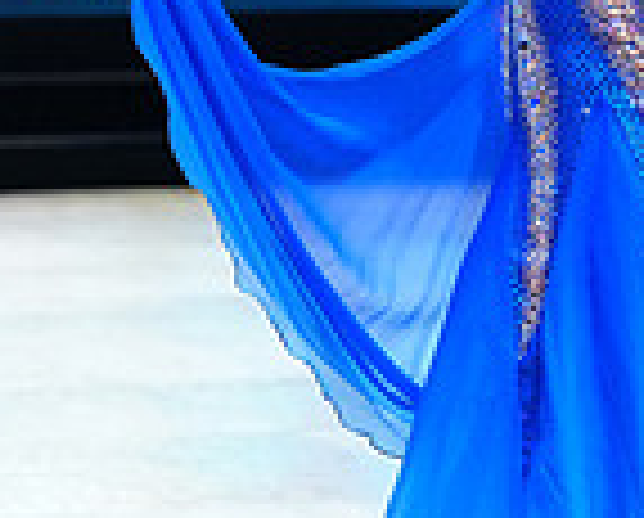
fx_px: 5080
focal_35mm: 266
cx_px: -153
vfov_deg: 5.8
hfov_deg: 7.2
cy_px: -313
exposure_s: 1/320
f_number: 4
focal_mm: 70
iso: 2500
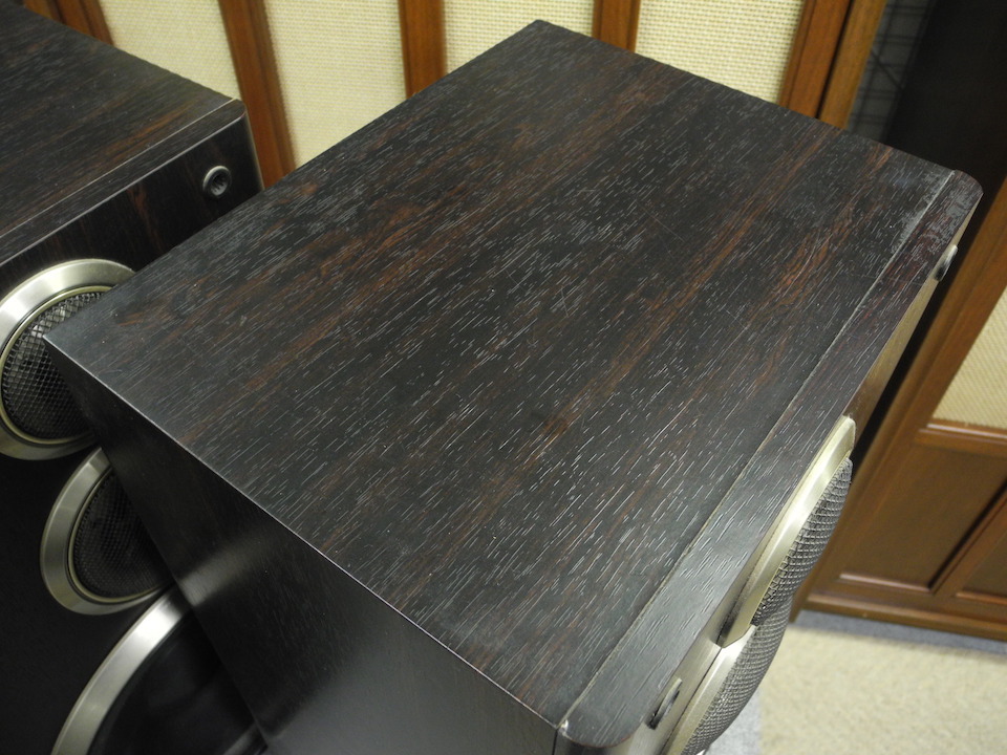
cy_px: 378
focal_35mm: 30
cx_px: 504
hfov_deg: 60.0
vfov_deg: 46.8
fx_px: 873
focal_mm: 6.4
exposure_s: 1/21.2
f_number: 2.8
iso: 400
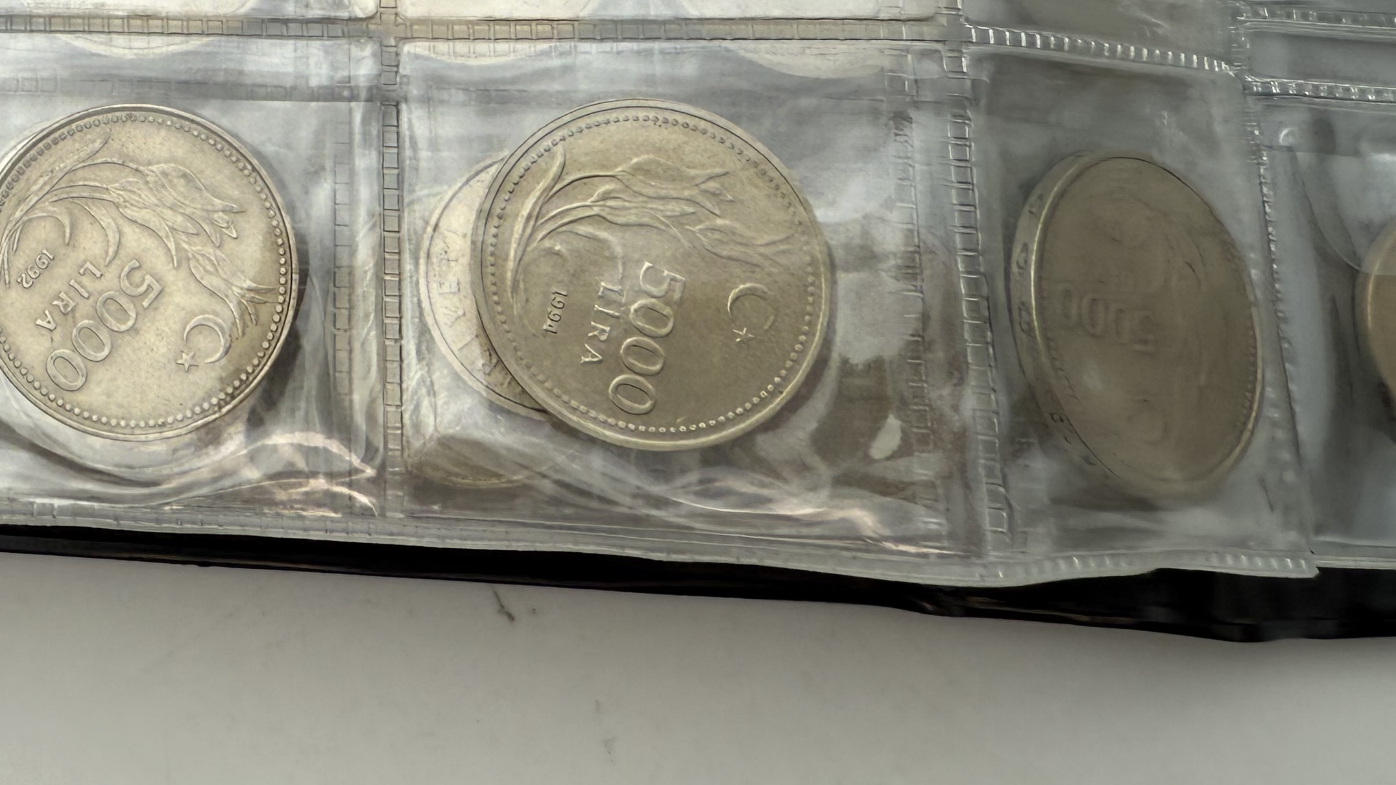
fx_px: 1814
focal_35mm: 49
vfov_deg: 22.5
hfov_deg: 39.3
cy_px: -154
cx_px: 154
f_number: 2.2
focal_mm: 2.22
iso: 40
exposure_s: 1/284
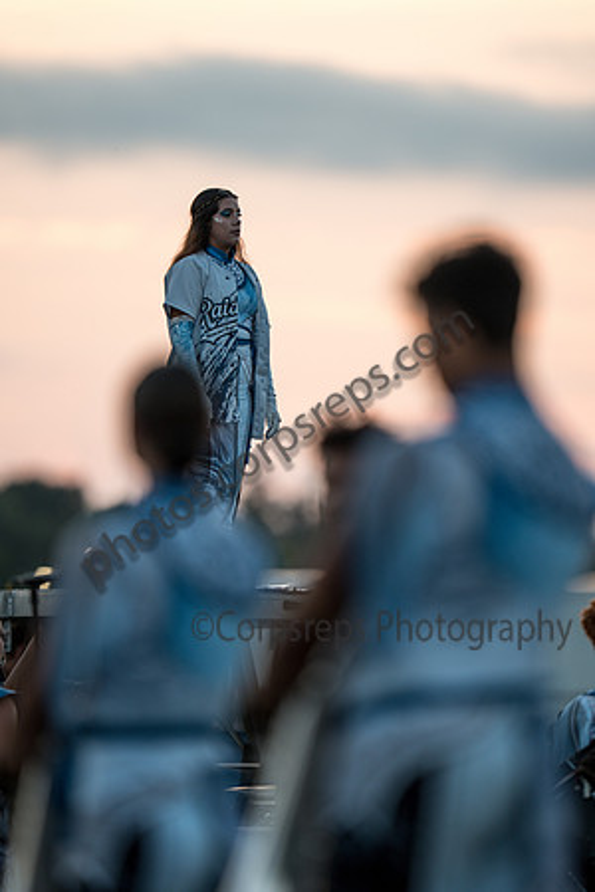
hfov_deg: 3.4
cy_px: 446
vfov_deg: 5.2
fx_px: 9916
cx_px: 298
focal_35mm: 400
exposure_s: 1/500
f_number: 2.8
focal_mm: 400
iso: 320
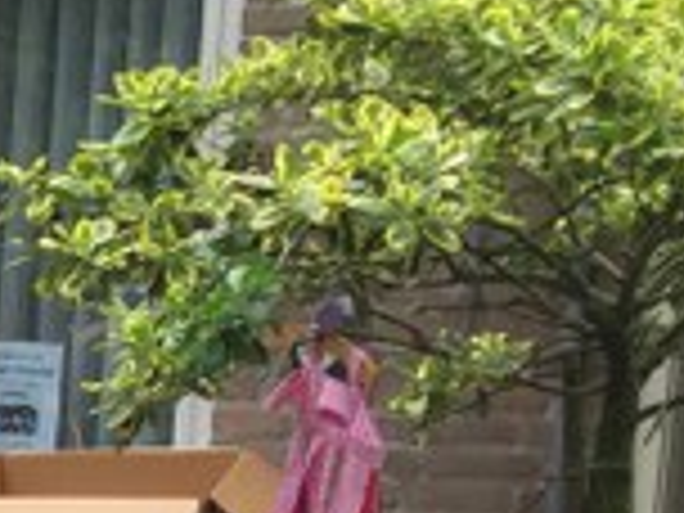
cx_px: -1292
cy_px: 1044
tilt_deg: -12.1
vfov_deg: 7.3
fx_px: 3873
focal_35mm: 196
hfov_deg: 8.6
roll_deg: +0.3
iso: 32
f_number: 2.2
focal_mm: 4.15
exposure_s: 1/311
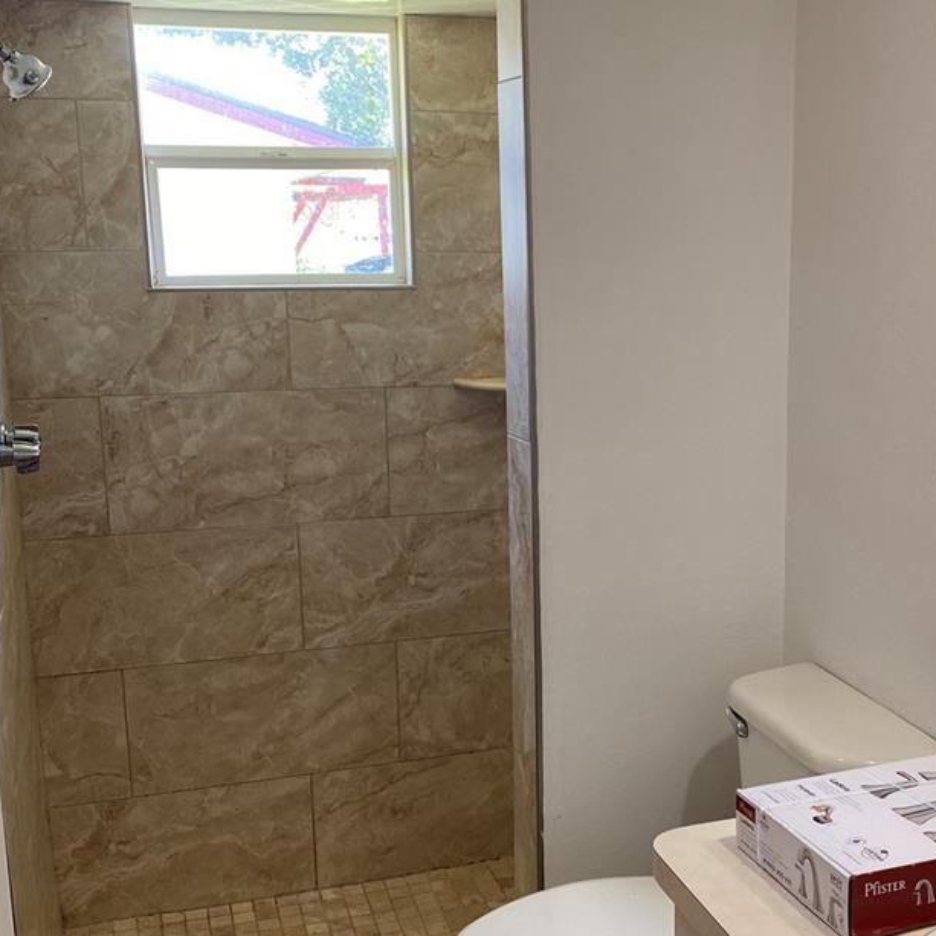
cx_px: 641
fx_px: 1377
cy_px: 550
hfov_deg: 37.1
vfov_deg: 37.4
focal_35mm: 45
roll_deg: +0.3
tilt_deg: -12.1
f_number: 1.8
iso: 64
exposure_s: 1/60
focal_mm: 4.25
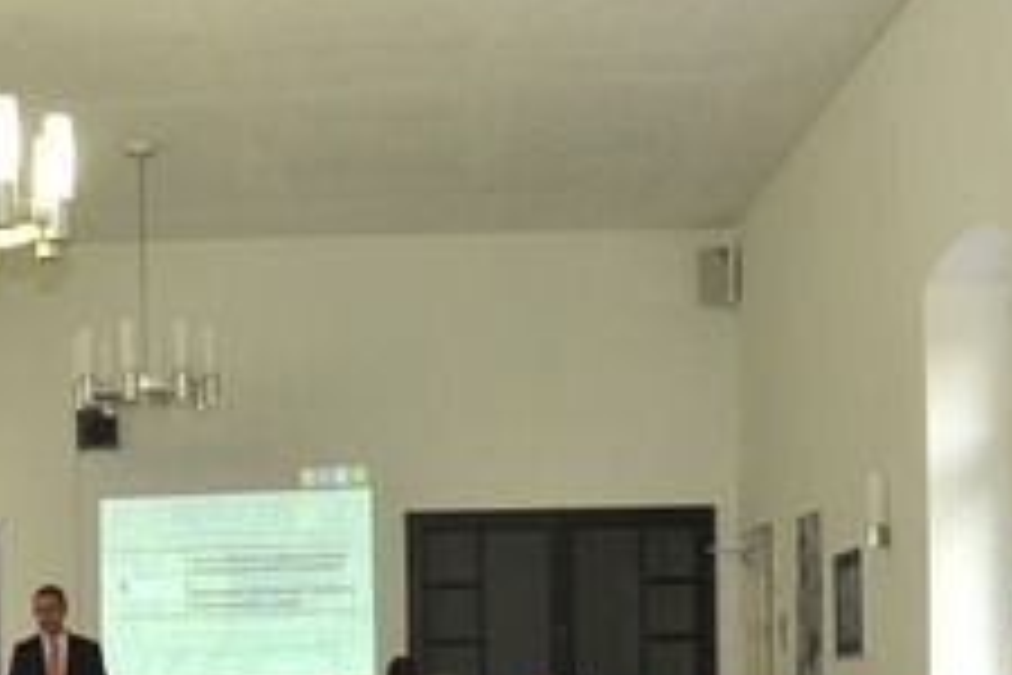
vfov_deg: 18.1
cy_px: 767
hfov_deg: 27.5
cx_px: 189
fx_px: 2024
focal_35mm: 72
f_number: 5.6
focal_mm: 18
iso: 640
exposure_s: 1/60
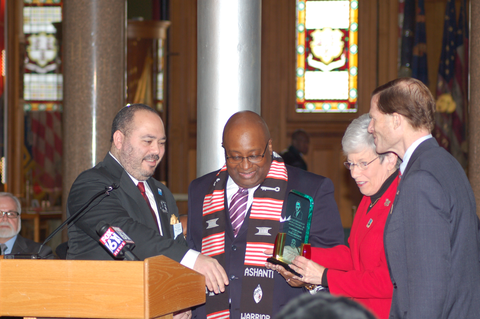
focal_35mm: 135
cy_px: 160
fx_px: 1798
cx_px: 240
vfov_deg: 10.1
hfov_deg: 15.2
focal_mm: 90
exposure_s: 1/60
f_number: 4.2
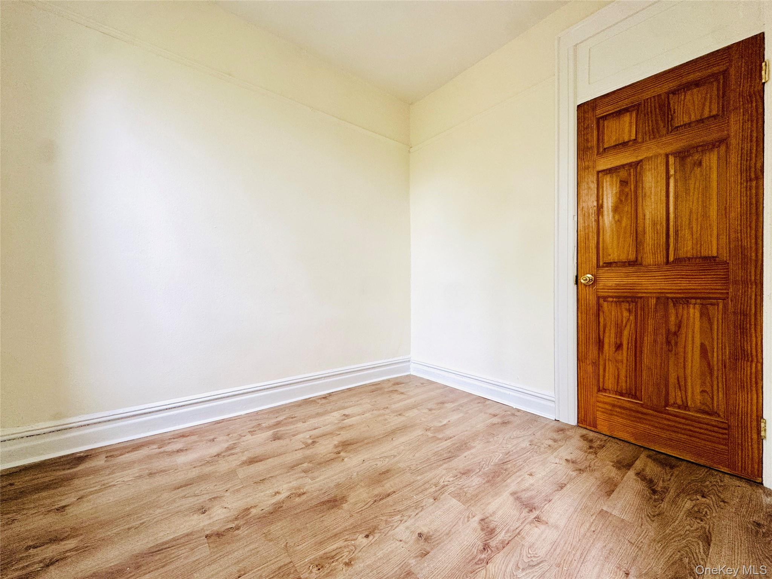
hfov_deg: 102.1
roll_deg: +0.0
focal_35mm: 14
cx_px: 386
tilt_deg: -2.0
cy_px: 290
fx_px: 312
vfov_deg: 85.7
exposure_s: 1/99
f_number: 2.2
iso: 125
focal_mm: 2.22
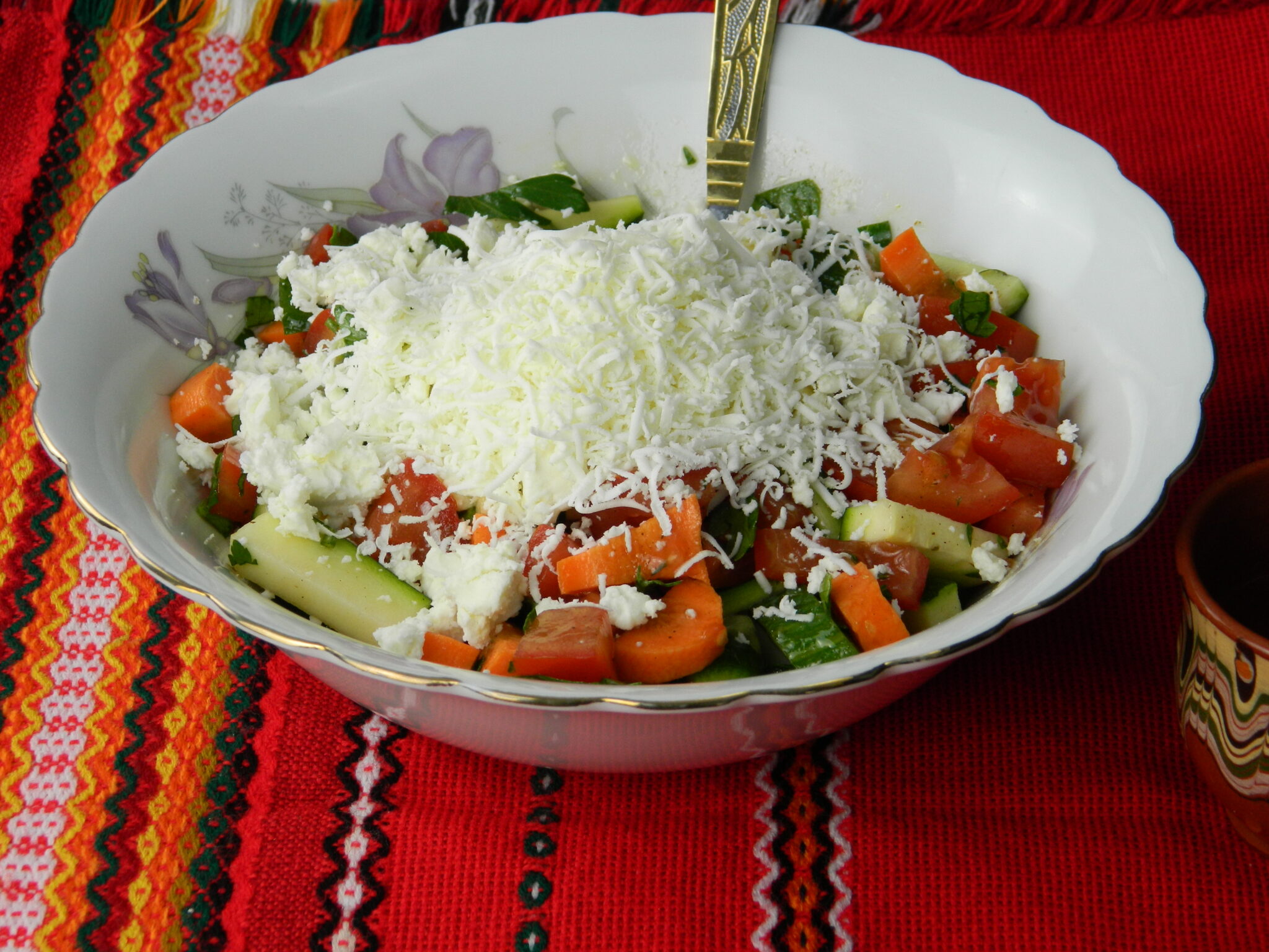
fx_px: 3776
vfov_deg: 14.4
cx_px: 634
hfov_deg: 19.1
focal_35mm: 103
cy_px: 476
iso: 125
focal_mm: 18.6
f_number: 4.5
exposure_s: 1/60
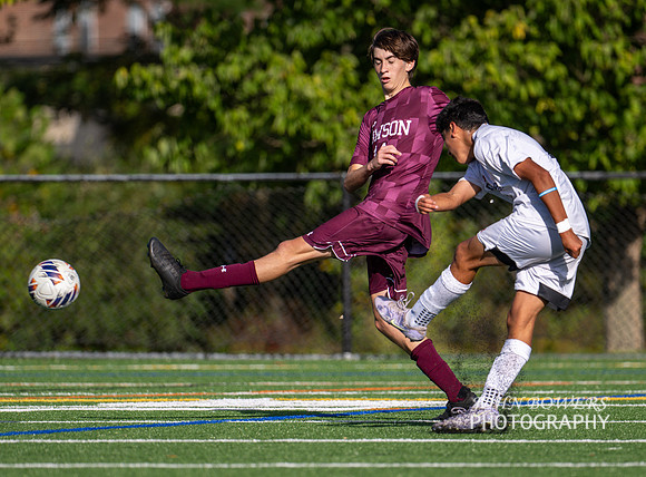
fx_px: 11440
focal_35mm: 617
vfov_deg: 2.4
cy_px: 269
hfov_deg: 3.2
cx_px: 382
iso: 100
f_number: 4.5
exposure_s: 1/1600
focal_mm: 400
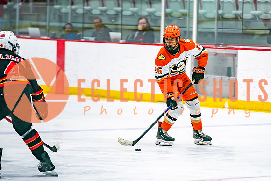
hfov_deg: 8.4
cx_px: 194
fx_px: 1849
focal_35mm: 246
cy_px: 102
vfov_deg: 5.6
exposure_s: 1/640
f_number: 2.8
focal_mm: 170
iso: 640
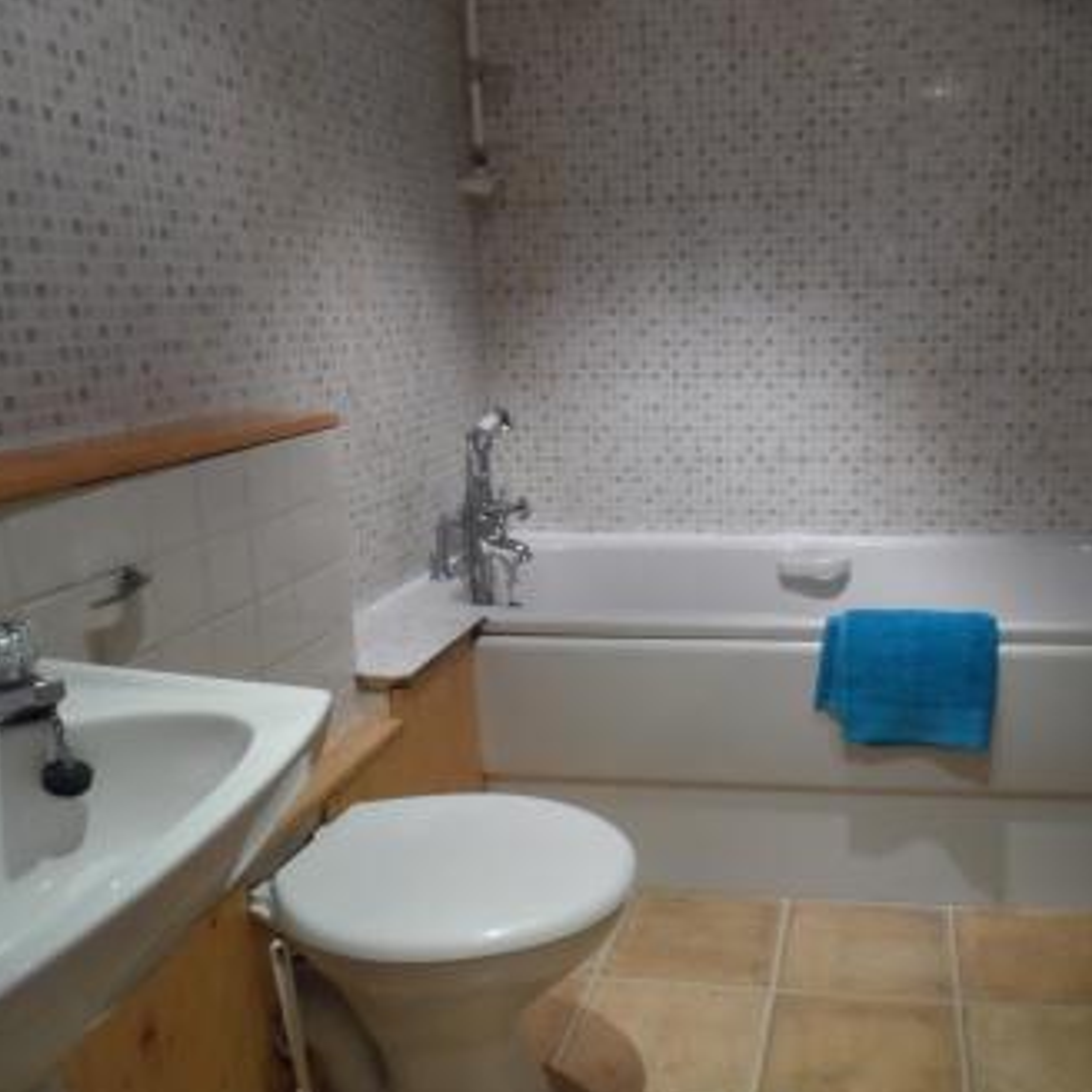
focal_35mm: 29
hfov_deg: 54.6
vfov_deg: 55.6
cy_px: 556
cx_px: 722
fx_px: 1035
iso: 400
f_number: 3.2
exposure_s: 1/30
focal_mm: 4
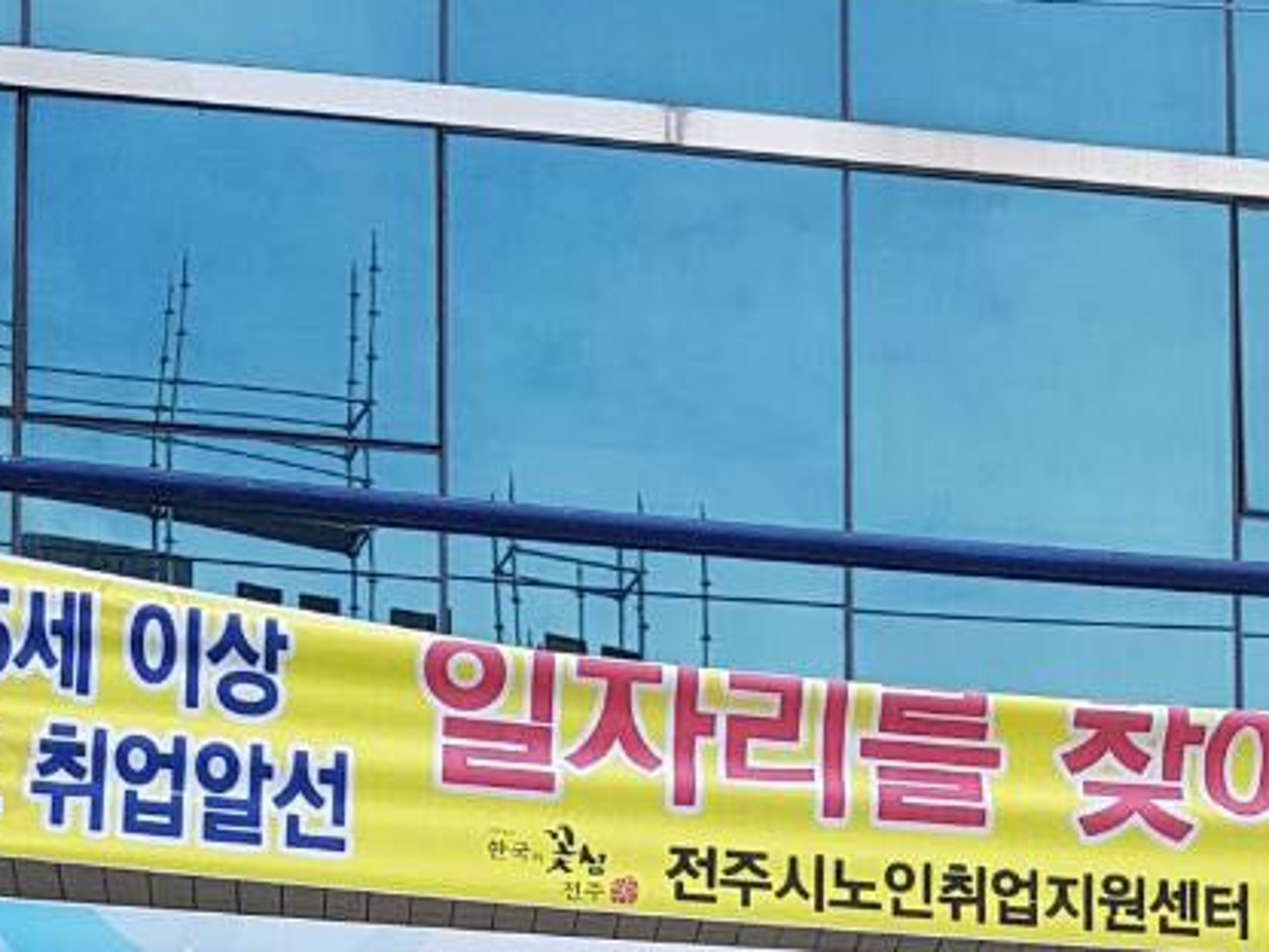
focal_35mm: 80
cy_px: 1635
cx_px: 1028
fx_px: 2933
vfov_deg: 16.0
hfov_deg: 24.0
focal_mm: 4.2
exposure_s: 1/455
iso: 50
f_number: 1.7
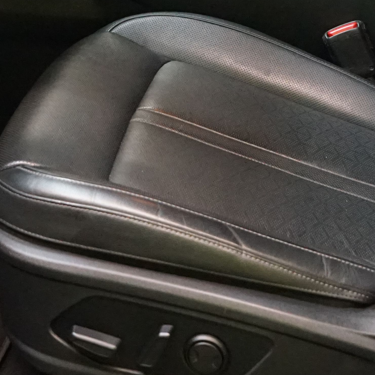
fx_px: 1226
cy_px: -77
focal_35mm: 100
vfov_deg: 16.7
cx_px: 67
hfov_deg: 17.2
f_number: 6.3
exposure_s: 1/30
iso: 6400
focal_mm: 29
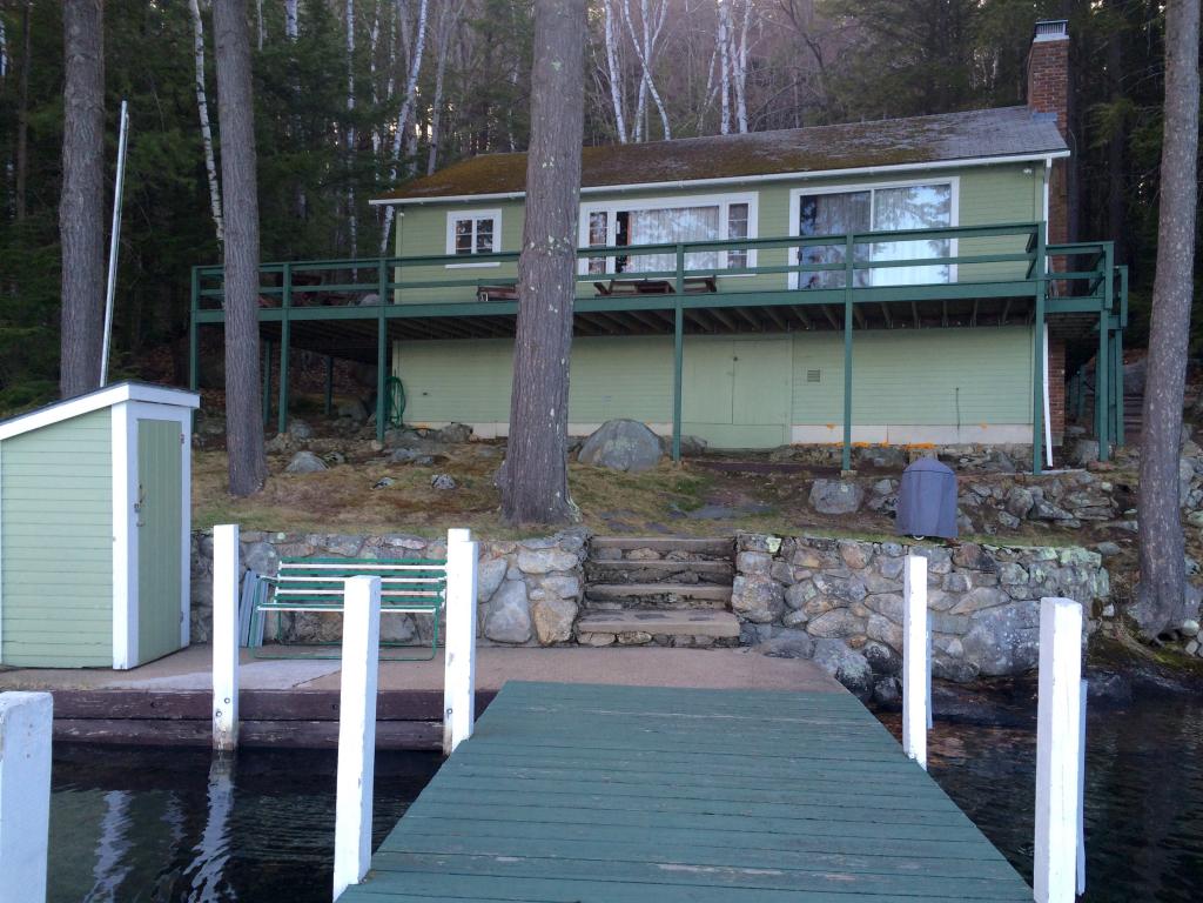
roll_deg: -1.5
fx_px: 1008
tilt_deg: +2.6
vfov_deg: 48.2
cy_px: 452
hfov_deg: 61.7
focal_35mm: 29
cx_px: 602
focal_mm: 4.15
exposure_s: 1/120
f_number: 2.2
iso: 64
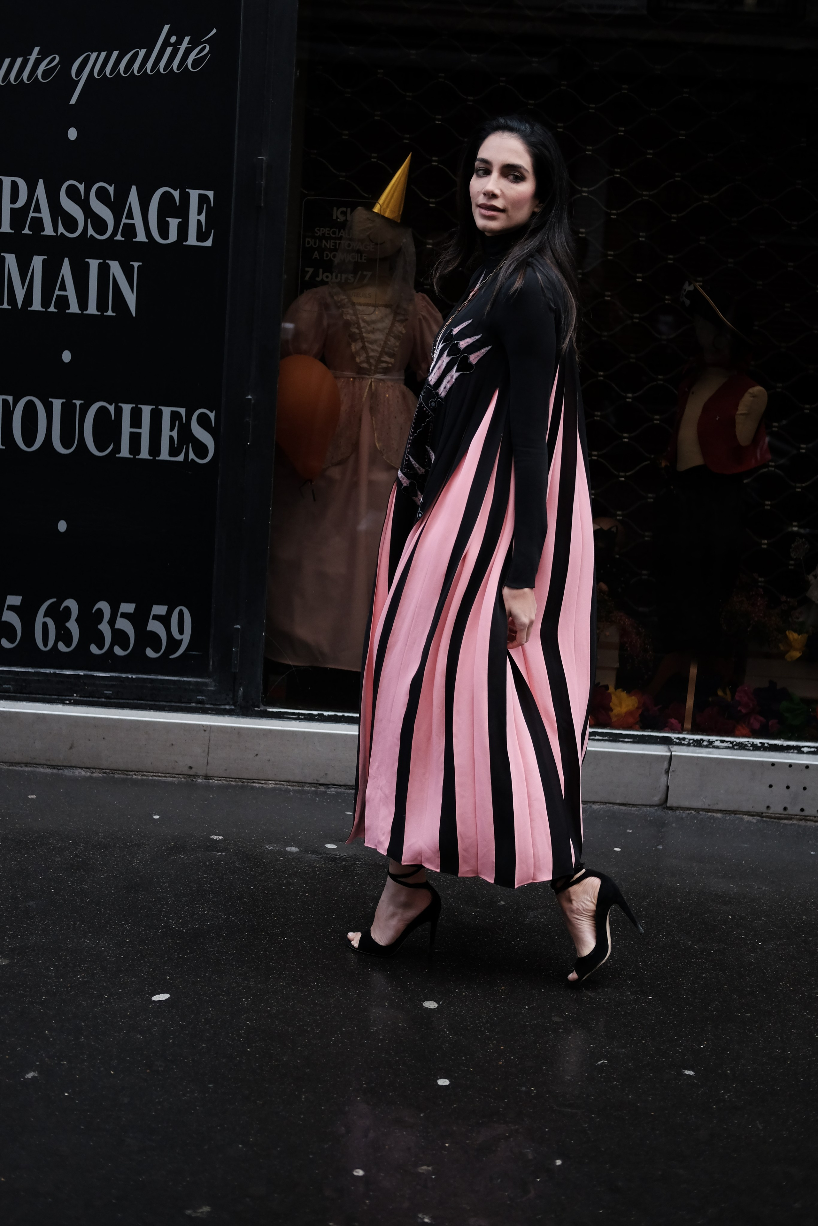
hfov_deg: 25.5
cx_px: 409
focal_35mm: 53
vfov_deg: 37.5
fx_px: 1806
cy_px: 613
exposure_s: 1/2000
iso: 800
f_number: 2
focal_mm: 35
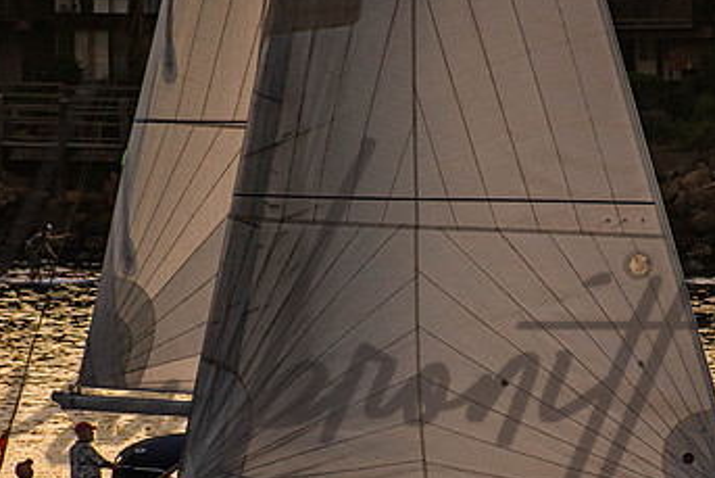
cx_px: 396
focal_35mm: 761
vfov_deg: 1.8
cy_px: 375
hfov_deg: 2.7
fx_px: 15120
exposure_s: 1/250
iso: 800
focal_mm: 300
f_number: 6.3
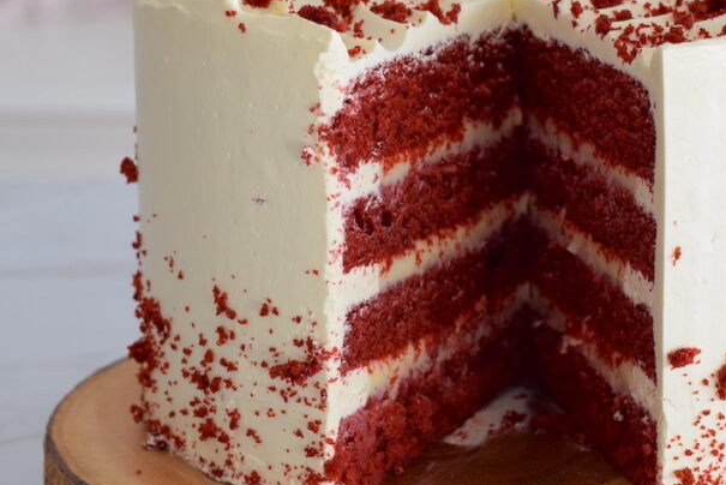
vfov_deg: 10.8
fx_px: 2562
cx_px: 461
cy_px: 172
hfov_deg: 16.1
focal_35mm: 127
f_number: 5.6
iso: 400
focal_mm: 50
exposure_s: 1/60
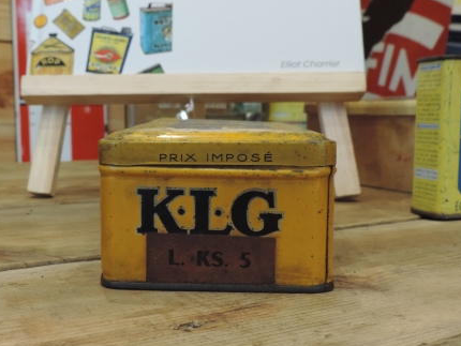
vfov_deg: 31.5
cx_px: 179
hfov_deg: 41.0
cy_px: 163
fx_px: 613
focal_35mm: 46
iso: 400
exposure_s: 1/25
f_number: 3.6
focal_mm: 5.8
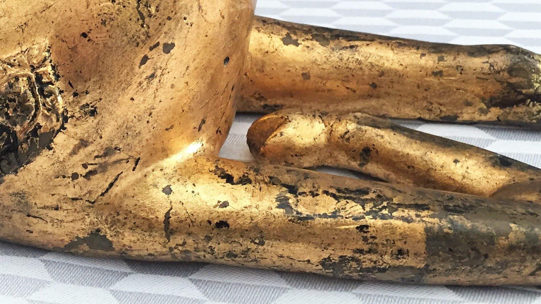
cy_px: -40
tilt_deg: -24.5
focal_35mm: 54
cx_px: 88
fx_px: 775
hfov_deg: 36.8
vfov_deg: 21.0
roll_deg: +4.4
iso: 160
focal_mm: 4.15
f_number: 2.2
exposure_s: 1/33
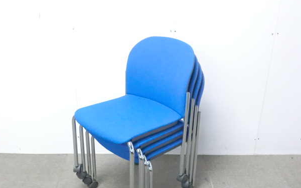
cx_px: 145
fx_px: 353
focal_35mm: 43
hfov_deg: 46.2
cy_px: 117
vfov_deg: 29.8
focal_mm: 6.9
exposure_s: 1/20
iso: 800
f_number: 3.9
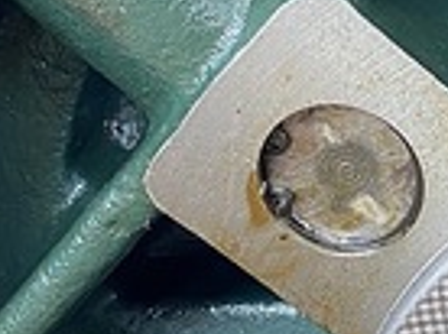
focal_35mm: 121
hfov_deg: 14.8
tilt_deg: -28.2
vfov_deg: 12.2
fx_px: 1563
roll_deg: -0.3
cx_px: 724
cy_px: 276
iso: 320
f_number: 1.8
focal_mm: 4.25
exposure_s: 1/60
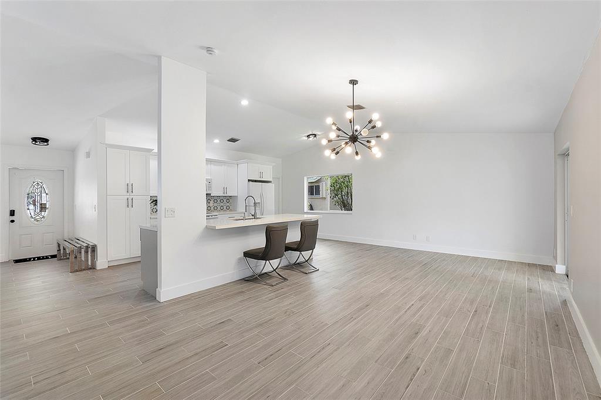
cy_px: 200
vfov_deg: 77.3
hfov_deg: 100.4
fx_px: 250
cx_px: 300
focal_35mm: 15
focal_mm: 10
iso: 250
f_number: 9
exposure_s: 1/15
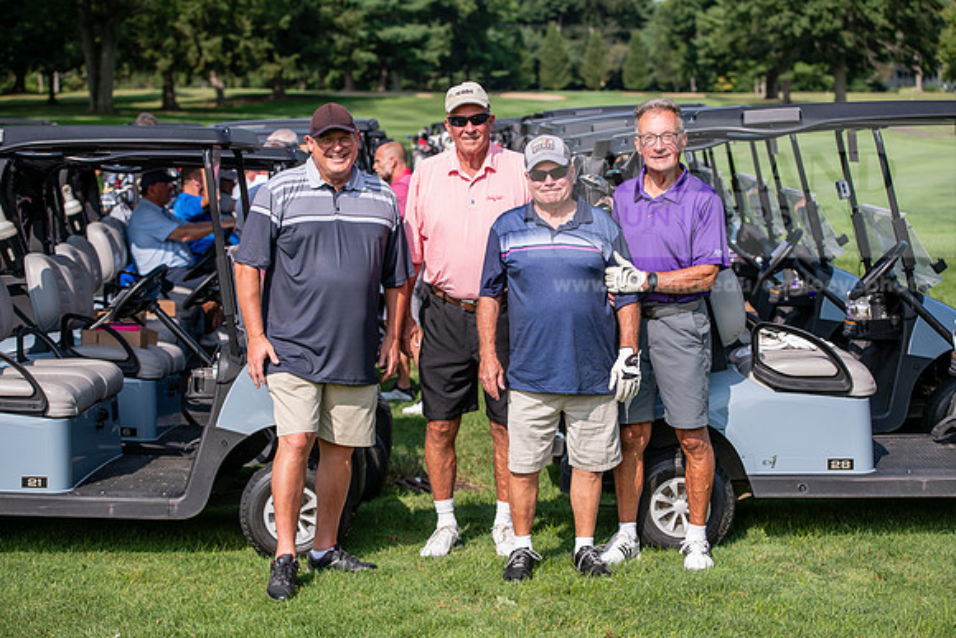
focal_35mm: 70
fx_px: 1859
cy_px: 319
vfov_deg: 19.5
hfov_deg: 28.8
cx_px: 478
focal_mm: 70
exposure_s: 1/800
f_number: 4
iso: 80
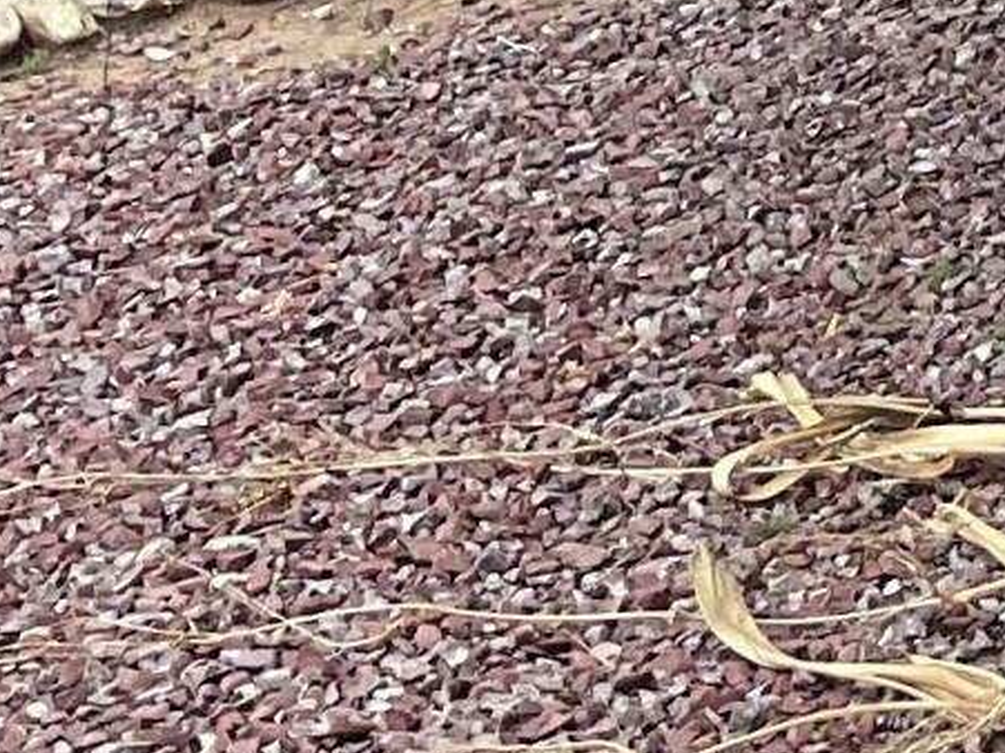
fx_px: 5602
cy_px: -967
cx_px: 2618
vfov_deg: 7.3
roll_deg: +3.9
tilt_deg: -7.3
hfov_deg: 9.0
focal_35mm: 193
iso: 16
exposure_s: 1/245
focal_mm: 3
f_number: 1.8
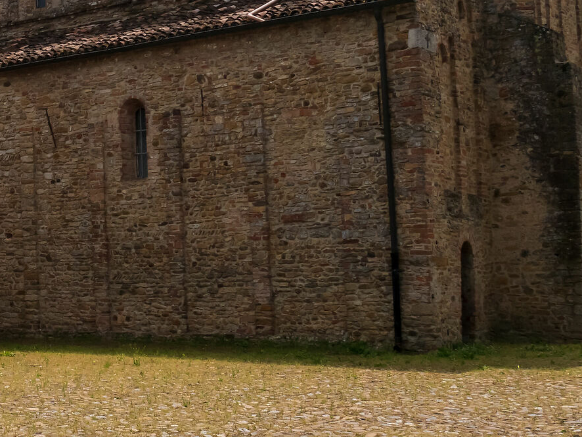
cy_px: 156
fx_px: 1093
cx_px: -94
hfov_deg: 26.8
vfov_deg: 22.5
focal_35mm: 65
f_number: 8
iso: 200
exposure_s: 1/800
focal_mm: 12
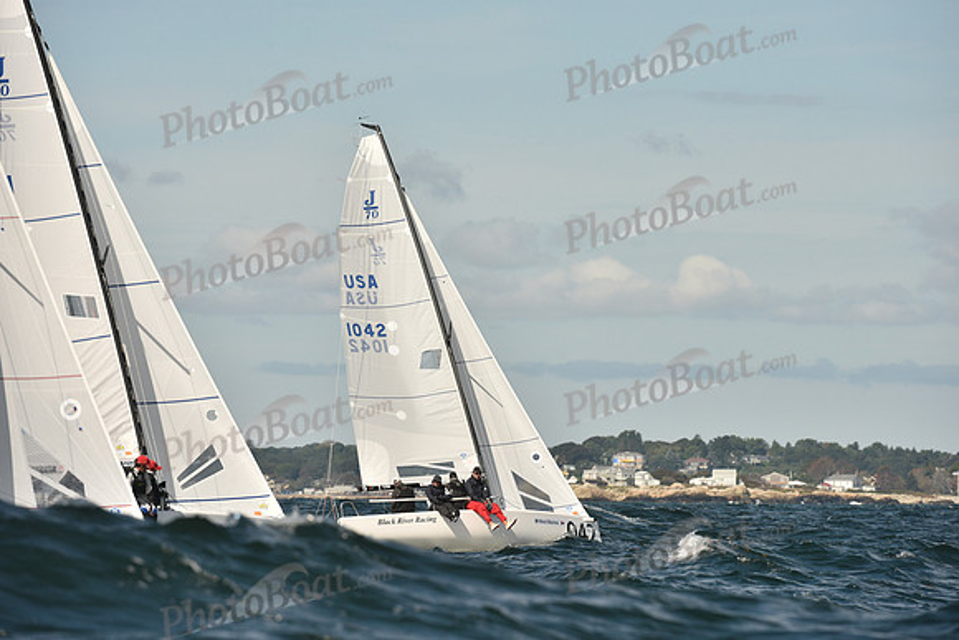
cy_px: 320
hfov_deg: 5.9
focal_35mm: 350
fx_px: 9325
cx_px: 480
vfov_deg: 3.9
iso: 400
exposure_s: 1/1600
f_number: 9
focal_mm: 350
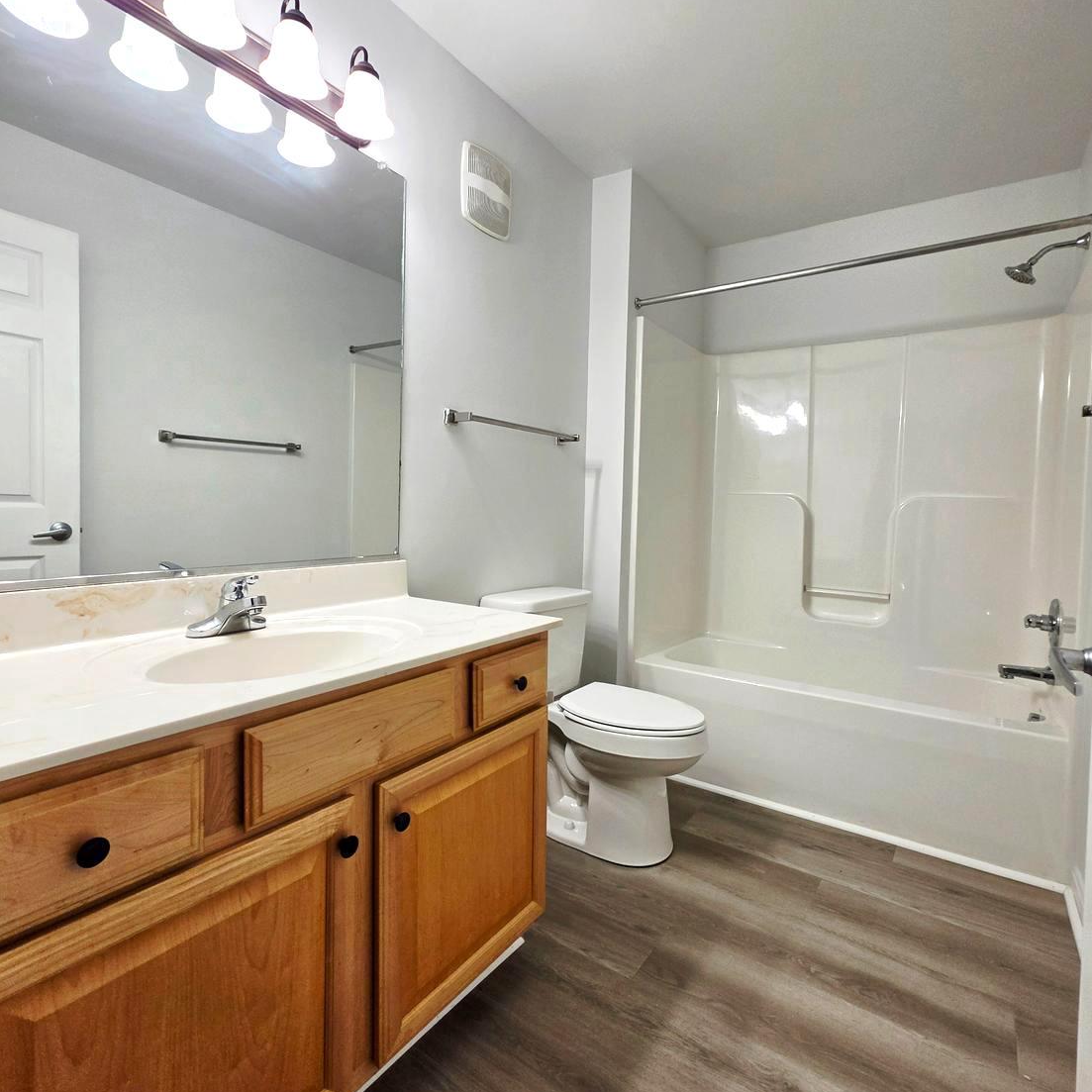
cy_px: 520
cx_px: 569
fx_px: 571
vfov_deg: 87.4
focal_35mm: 16
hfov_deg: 87.4
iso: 50
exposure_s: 1/120
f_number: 1.9
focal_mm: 2.2
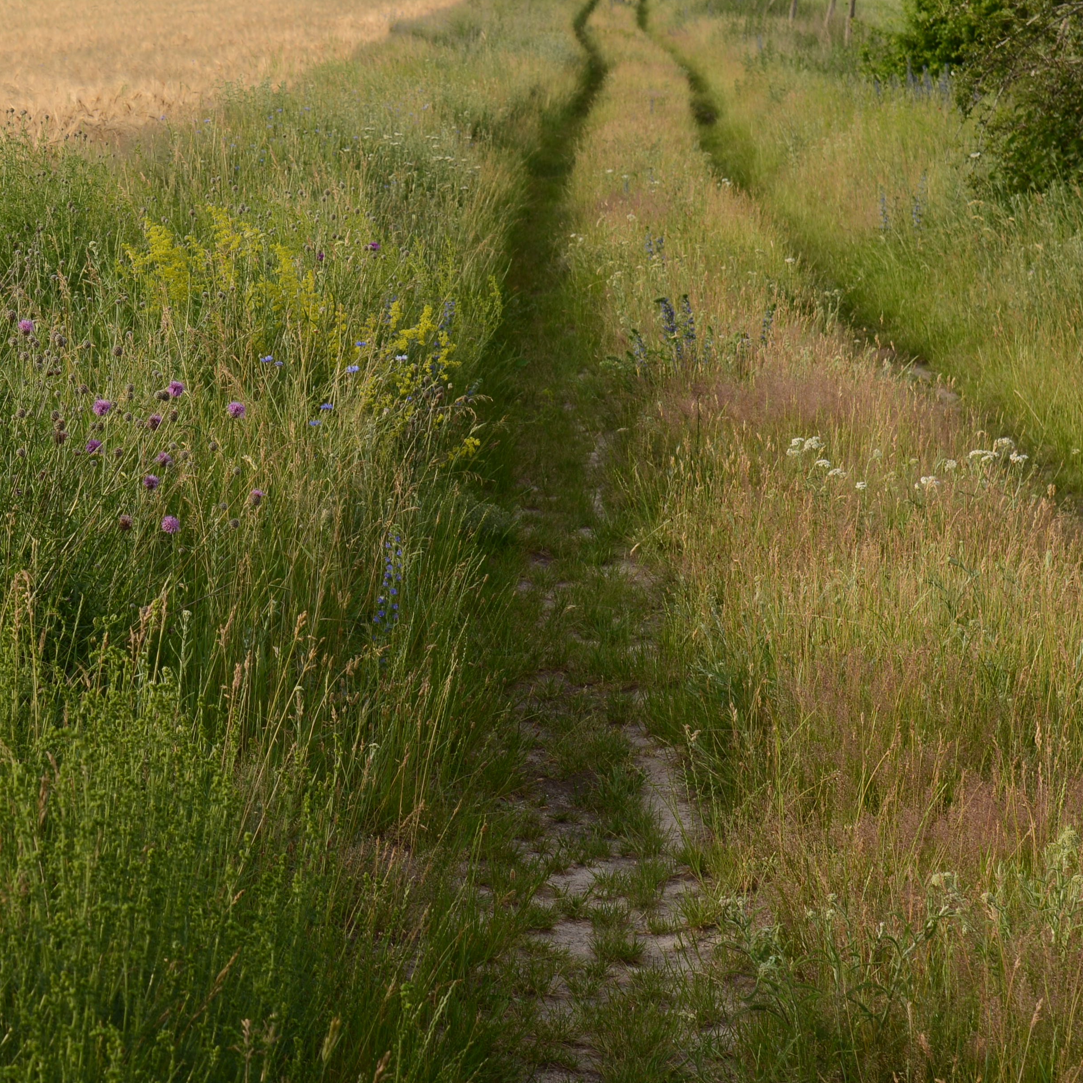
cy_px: 274
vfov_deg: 14.0
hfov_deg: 13.9
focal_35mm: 124
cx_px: 113
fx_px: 4389
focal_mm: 48
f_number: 7.1
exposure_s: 1/160
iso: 100
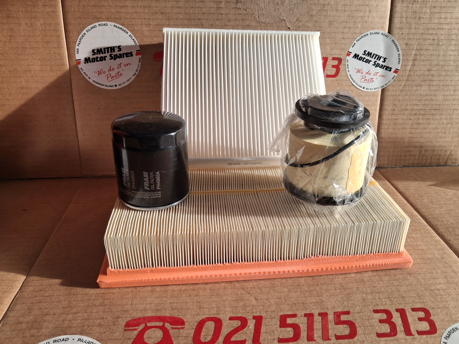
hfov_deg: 65.3
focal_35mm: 27
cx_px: 230
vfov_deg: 51.4
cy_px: 172
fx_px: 358
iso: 25
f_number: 1.8
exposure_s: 1/100
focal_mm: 4
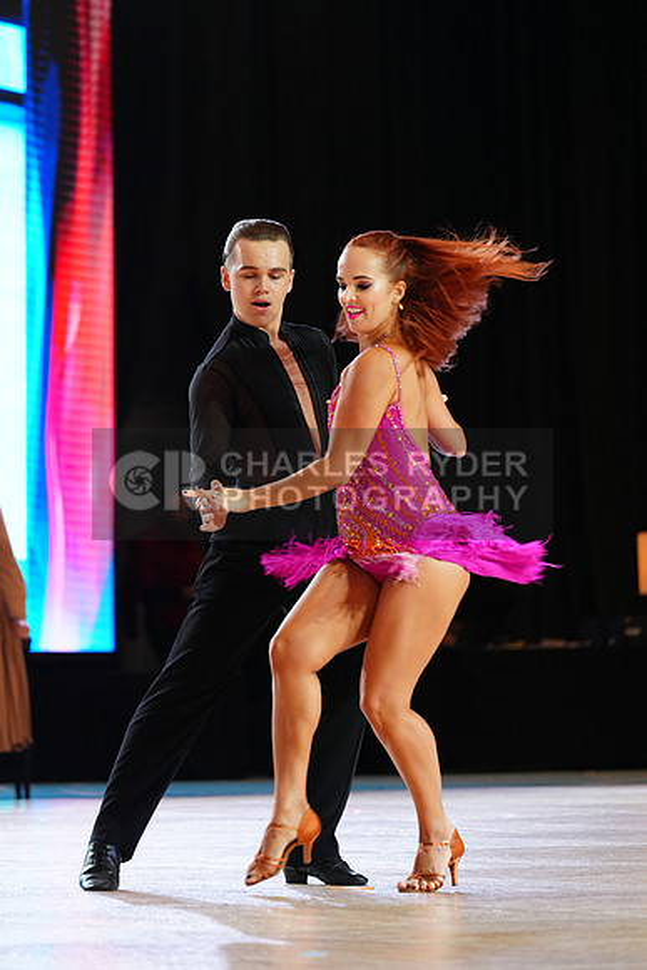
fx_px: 5119
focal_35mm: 190
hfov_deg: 7.2
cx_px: 324
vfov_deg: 10.8
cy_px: 485
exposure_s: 1/250
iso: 2500
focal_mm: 190
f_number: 4
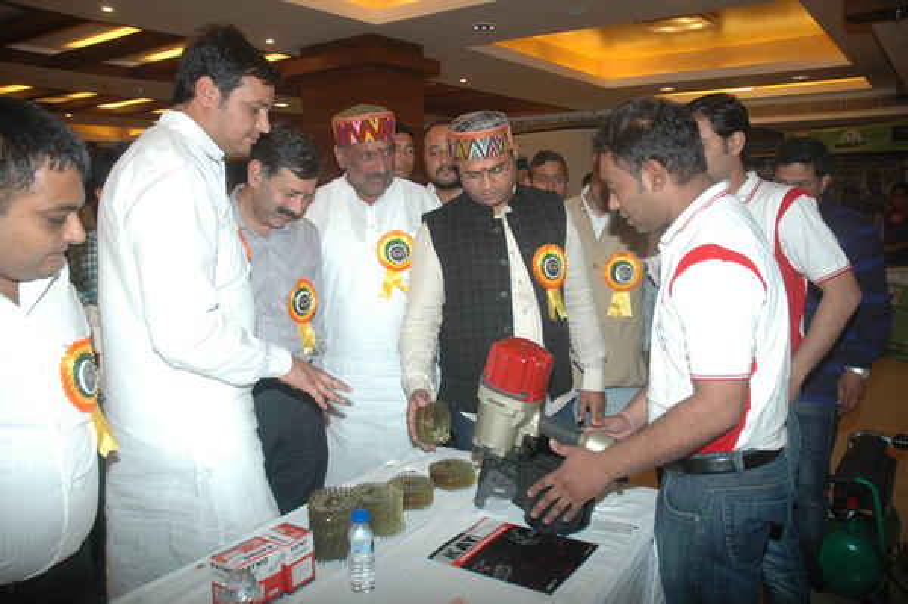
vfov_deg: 47.9
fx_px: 680
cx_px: 454
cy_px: 302
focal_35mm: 27
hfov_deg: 67.4
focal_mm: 18
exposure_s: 1/60
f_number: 4.5
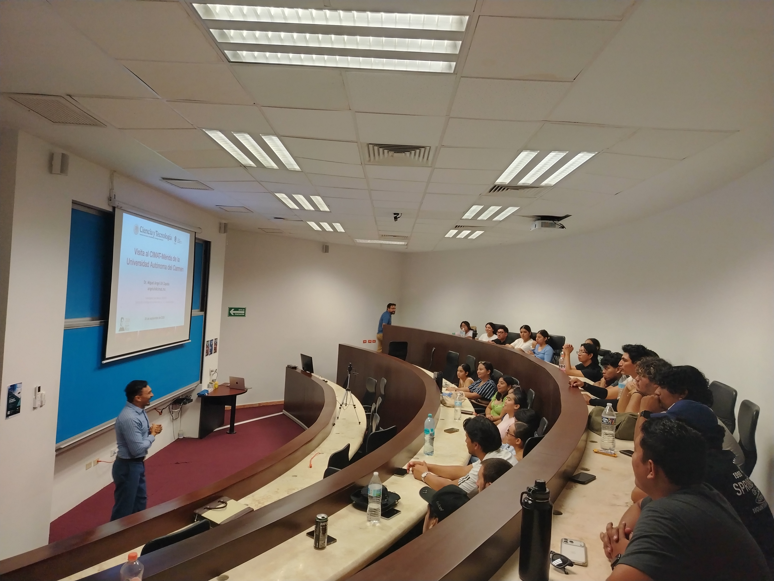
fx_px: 537
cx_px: 387
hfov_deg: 71.6
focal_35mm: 24
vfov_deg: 56.8
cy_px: 290
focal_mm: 5.25
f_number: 1.75
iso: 688
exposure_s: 1/100
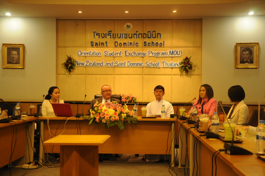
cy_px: 88
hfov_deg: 41.2
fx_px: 353
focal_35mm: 48
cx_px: 132
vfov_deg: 28.0
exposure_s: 1/25
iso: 800
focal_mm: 32
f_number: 4.2
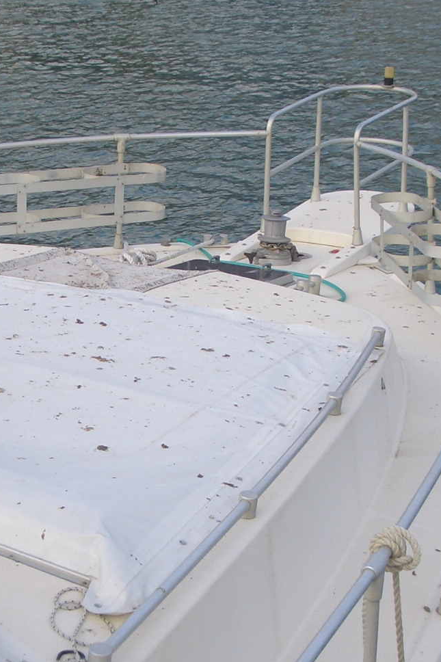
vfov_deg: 26.3
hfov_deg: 17.6
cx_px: 111
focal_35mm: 77
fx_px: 1415
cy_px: 341
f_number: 4.3
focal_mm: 5.8
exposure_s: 1/320
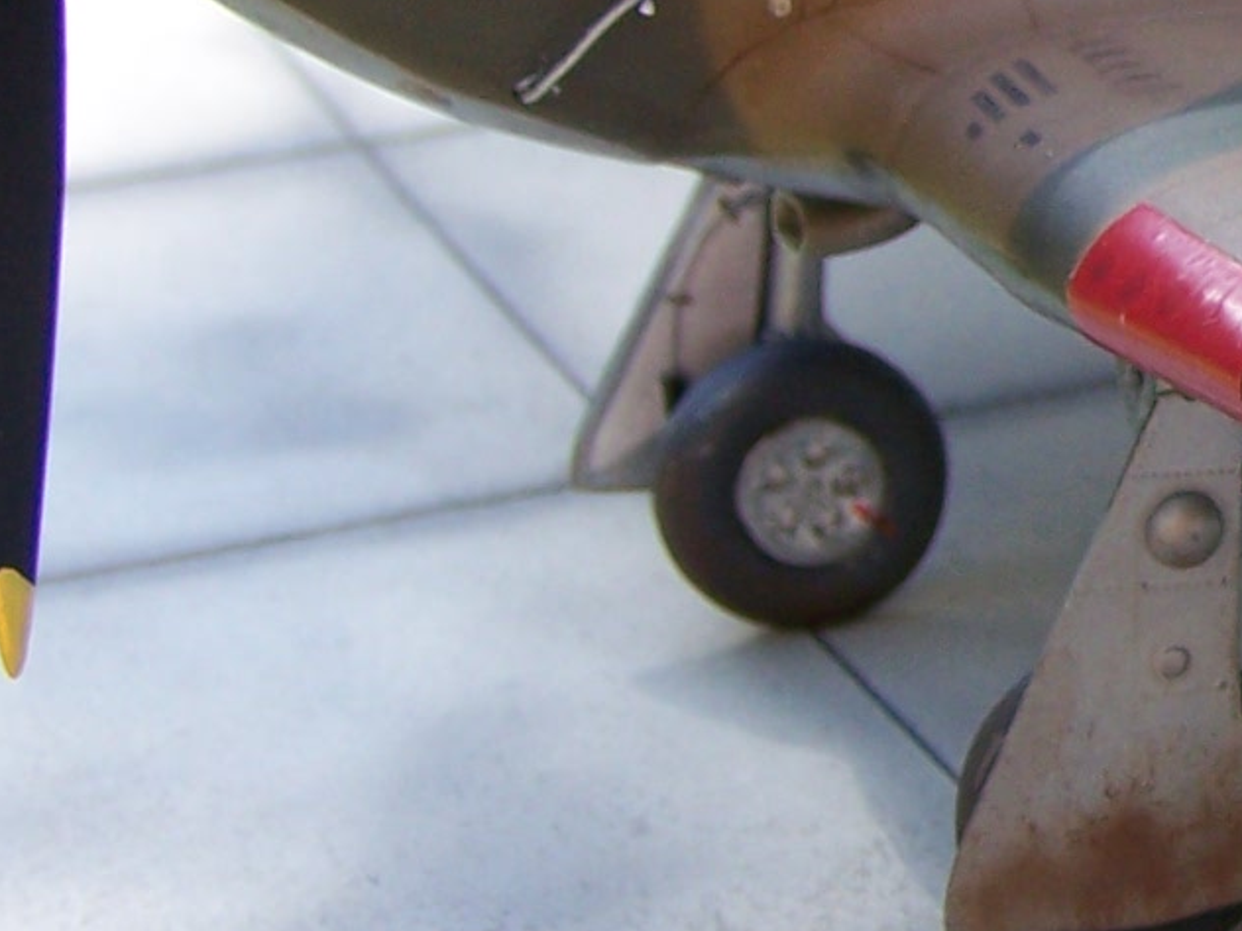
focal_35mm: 186
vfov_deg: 8.0
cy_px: 88
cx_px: 2036
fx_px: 6674
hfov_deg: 10.2
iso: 80
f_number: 3
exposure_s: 1/250
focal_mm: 8.5
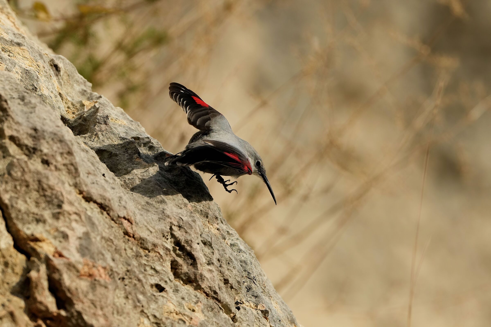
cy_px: 164
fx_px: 8183
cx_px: 246
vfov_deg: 2.3
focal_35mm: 600
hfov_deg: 3.4
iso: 640
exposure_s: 1/3200
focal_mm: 600
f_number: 5.6
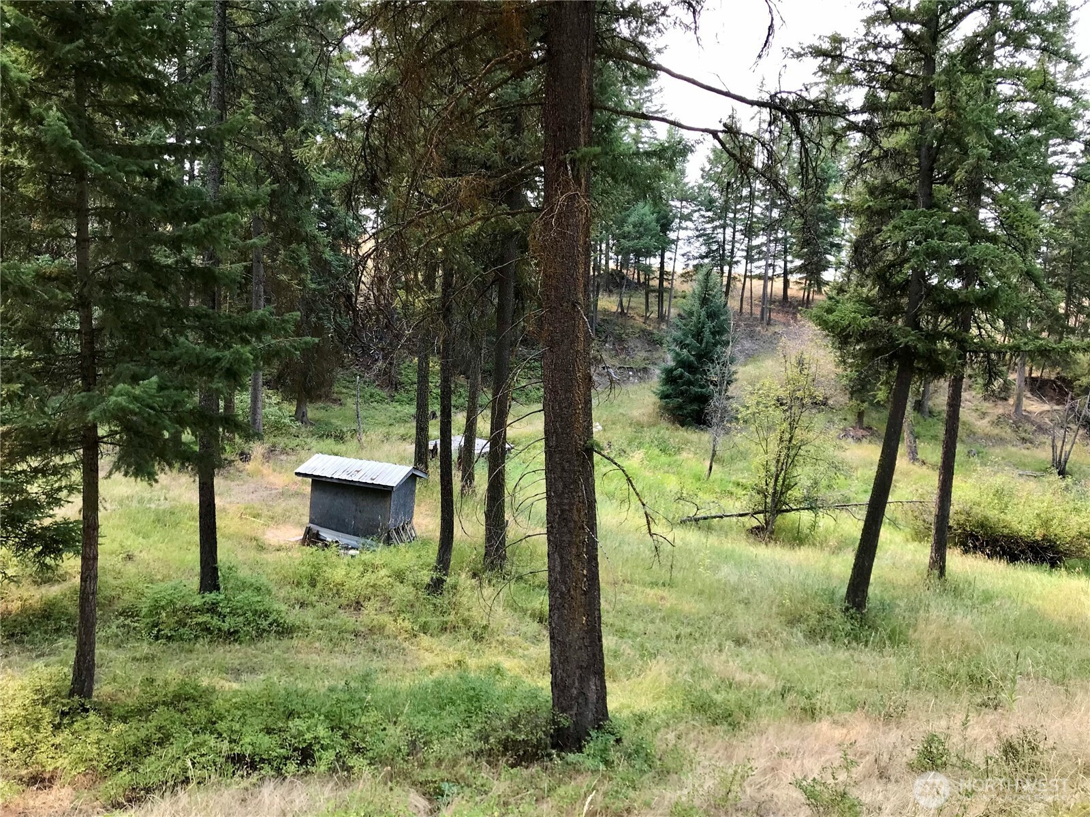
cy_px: 408
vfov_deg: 49.7
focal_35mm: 28
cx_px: 545
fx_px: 882
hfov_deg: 63.4
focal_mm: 3.99
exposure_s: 1/272
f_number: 1.8
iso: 20
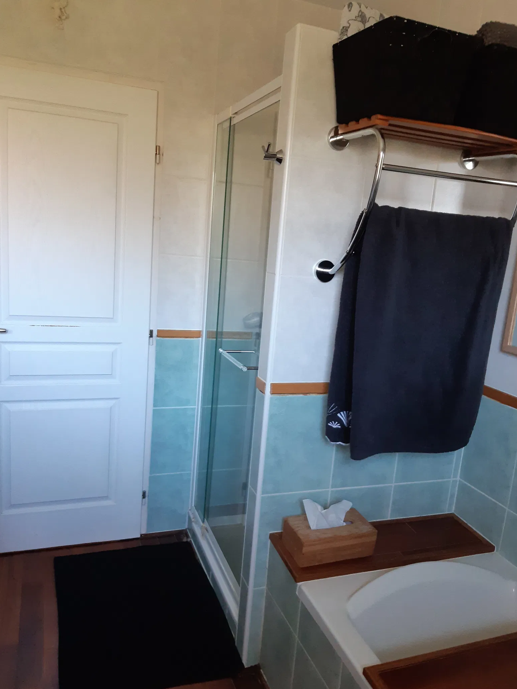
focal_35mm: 27
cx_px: 267
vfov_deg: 65.3
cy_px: 357
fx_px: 538
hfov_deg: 51.4
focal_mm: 3.92
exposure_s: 1/50
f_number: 1.7
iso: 250
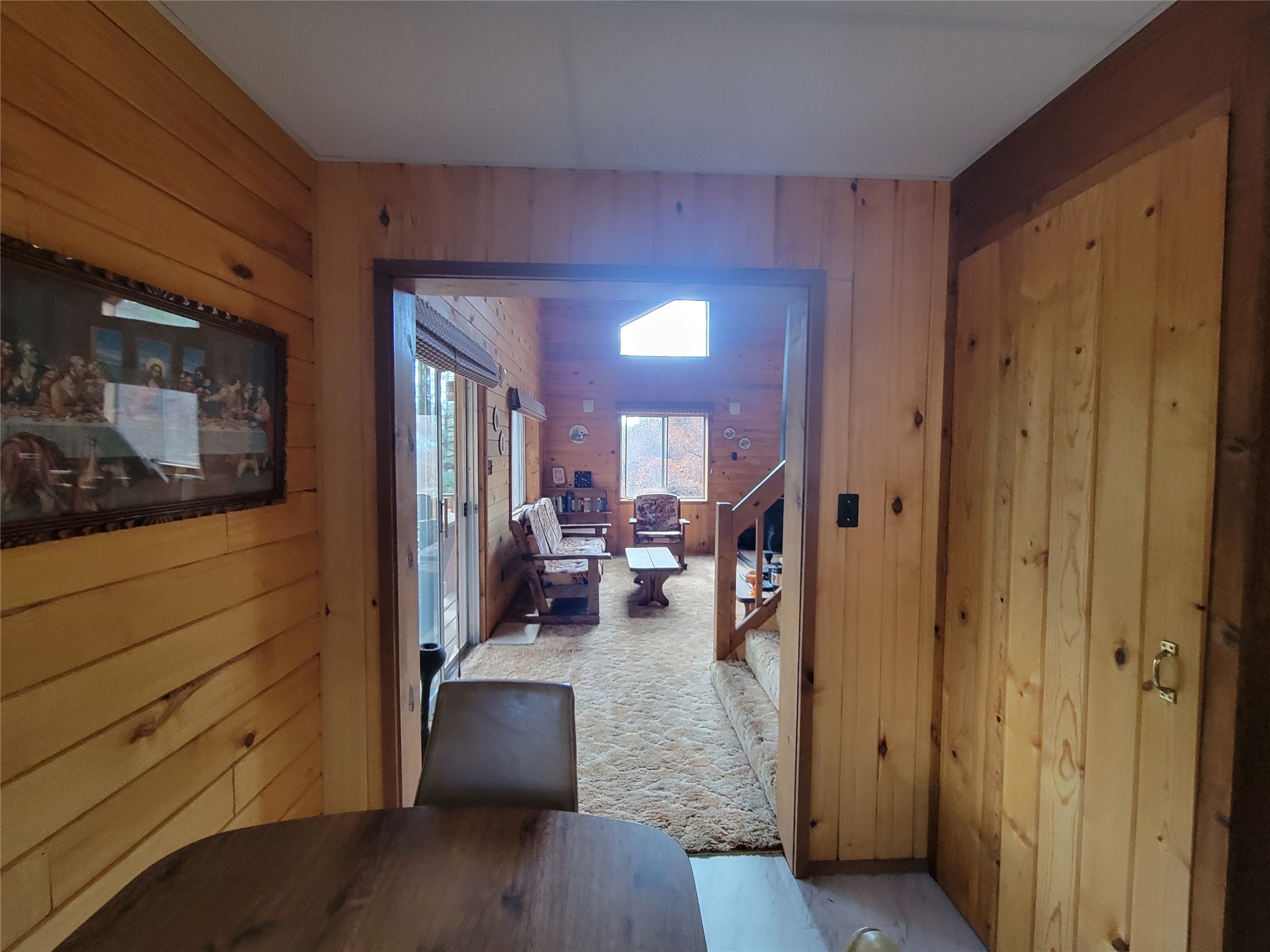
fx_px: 477
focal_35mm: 13
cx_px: 635
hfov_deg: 106.2
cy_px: 476
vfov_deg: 89.9
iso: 320
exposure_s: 1/60
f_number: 2.2
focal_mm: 2.2
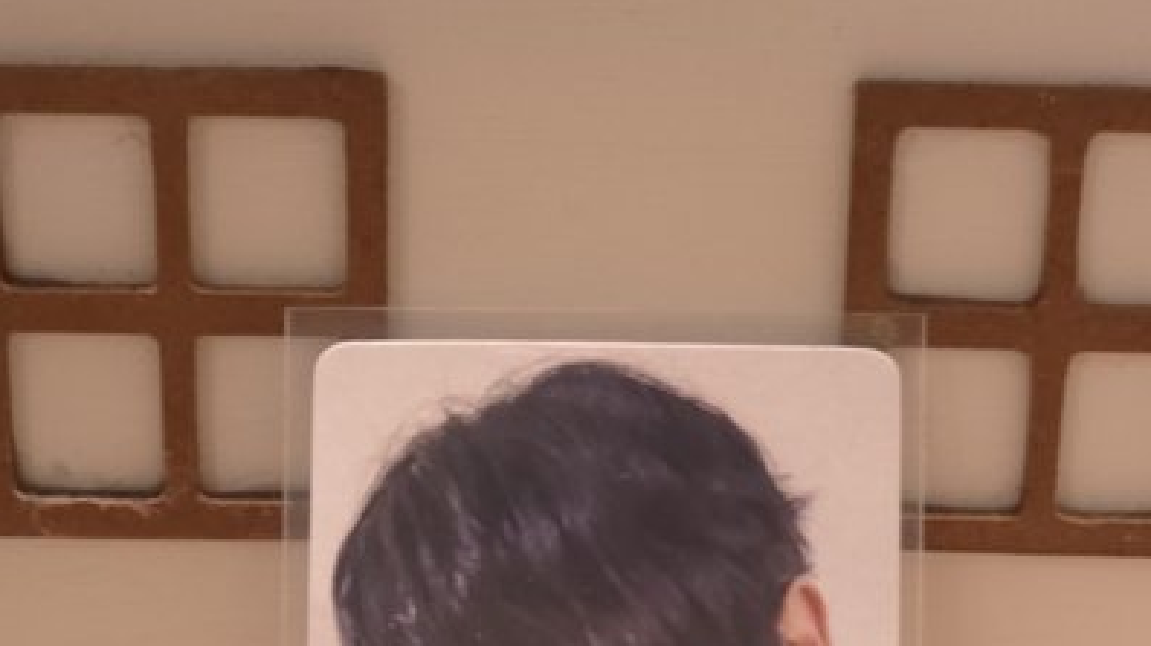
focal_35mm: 101
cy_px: 752
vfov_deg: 11.8
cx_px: 574
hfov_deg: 21.2
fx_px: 3081
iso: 200
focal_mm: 7
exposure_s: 1/30
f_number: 2.4
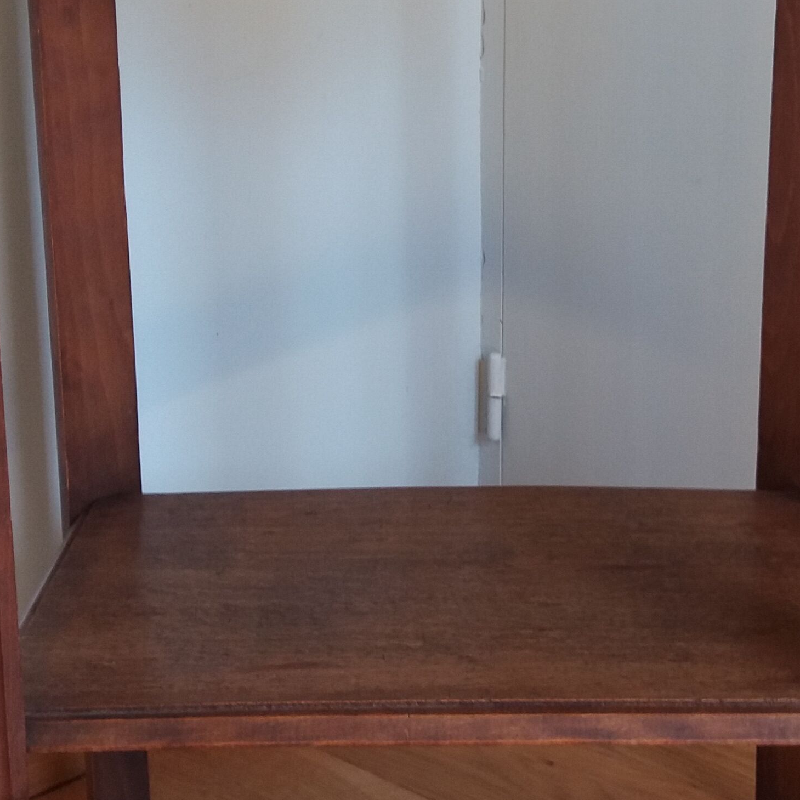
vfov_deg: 24.6
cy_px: 313
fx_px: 1830
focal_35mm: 70
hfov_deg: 24.6
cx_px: 501
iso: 64
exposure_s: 1/33
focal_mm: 3.7
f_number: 1.9
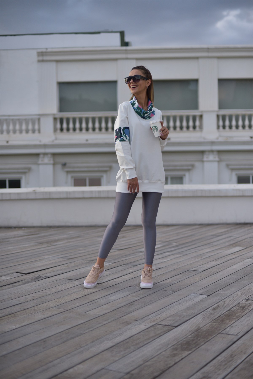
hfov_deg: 27.0
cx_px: 126
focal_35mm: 50
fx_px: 527
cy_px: 190
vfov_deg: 39.6
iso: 640
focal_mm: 50
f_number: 2
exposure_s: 1/5000
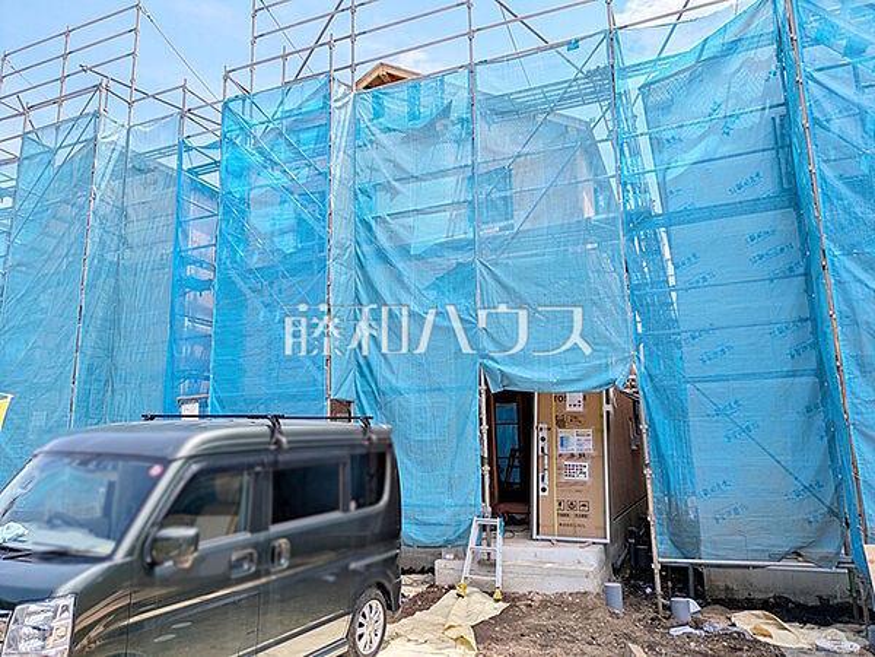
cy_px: 328
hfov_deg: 69.4
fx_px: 632
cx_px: 438
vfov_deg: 54.9
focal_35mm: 25
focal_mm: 5.43
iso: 43
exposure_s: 1/1127
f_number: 1.89
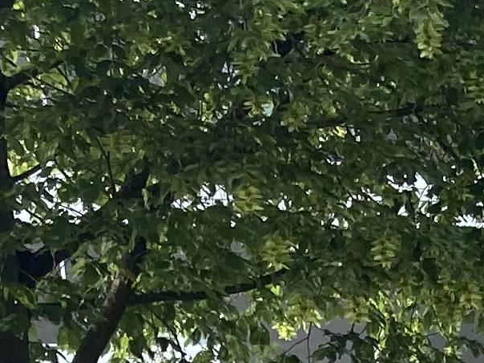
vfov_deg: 7.0
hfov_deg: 9.2
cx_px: 1244
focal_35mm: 187
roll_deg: +0.5
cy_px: 1172
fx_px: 2615
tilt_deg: -12.8
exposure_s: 1/206
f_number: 1.8
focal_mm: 3.99
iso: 20
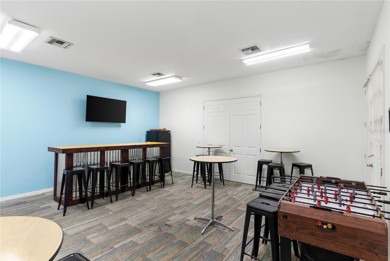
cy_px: 130
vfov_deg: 70.5
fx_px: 184
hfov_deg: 93.3
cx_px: 195
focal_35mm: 17
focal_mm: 17
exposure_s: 1/2.5
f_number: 8
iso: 400
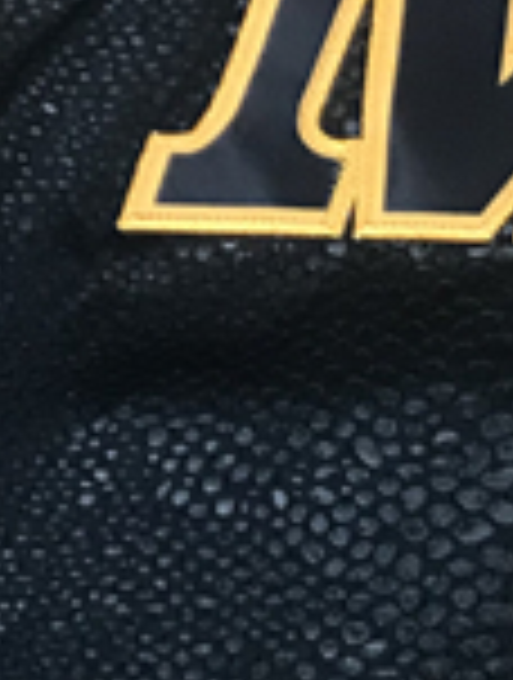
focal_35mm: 148
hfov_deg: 9.3
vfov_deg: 12.7
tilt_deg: -71.1
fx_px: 2912
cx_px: 1102
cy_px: 964
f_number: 1.8
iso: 40
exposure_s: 1/25
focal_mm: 3.99
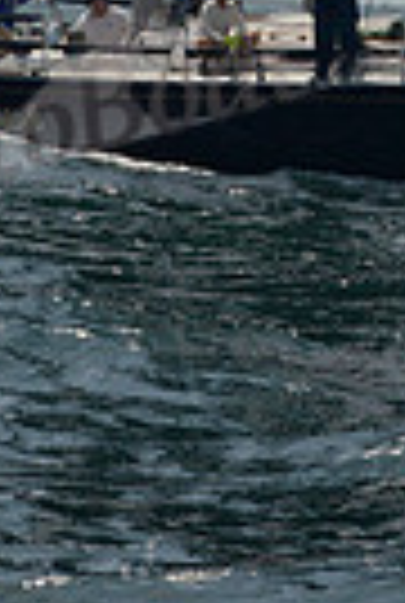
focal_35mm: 302
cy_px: -639
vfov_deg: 6.6
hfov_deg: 4.5
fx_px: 5070
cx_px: 659
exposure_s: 1/800
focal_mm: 70
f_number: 11
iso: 400
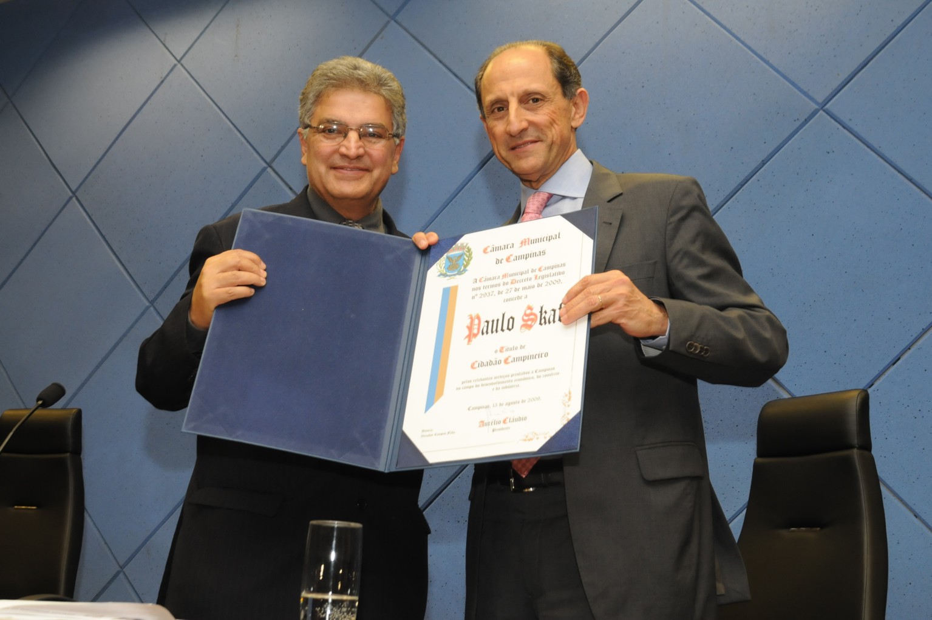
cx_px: 466
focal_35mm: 46
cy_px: 310
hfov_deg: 42.4
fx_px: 1203
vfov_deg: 28.9
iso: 800
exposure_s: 1/60
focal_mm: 31
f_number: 7.1
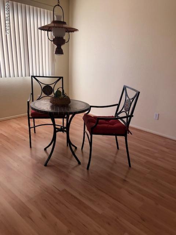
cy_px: 118
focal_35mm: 28
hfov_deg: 49.7
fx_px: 190
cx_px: 88
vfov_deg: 63.4
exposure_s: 1/191
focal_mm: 3.99
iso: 20
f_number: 1.8
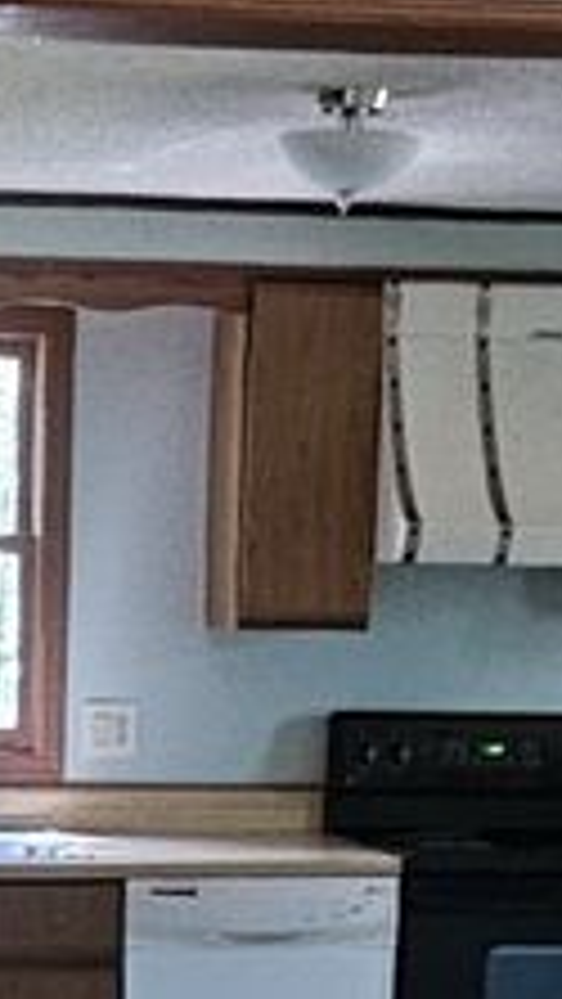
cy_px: 1197
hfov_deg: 11.7
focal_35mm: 102
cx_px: -49
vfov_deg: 19.7
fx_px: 2700
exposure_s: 1/30
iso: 400
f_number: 2.2
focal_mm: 2.2
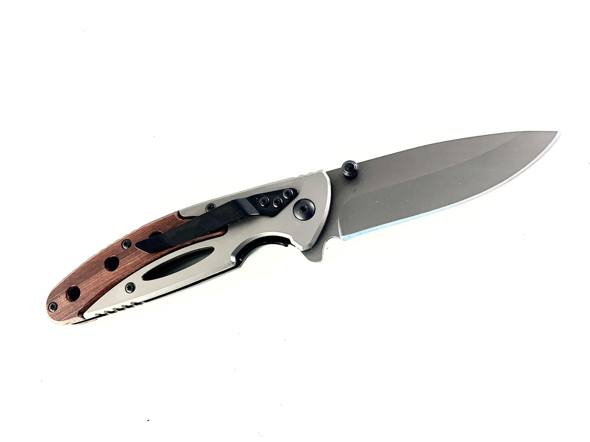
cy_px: 221
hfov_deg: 67.3
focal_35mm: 26
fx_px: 443
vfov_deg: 53.1
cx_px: 295
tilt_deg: -73.7
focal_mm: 4.25
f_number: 1.8
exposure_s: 1/122
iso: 50
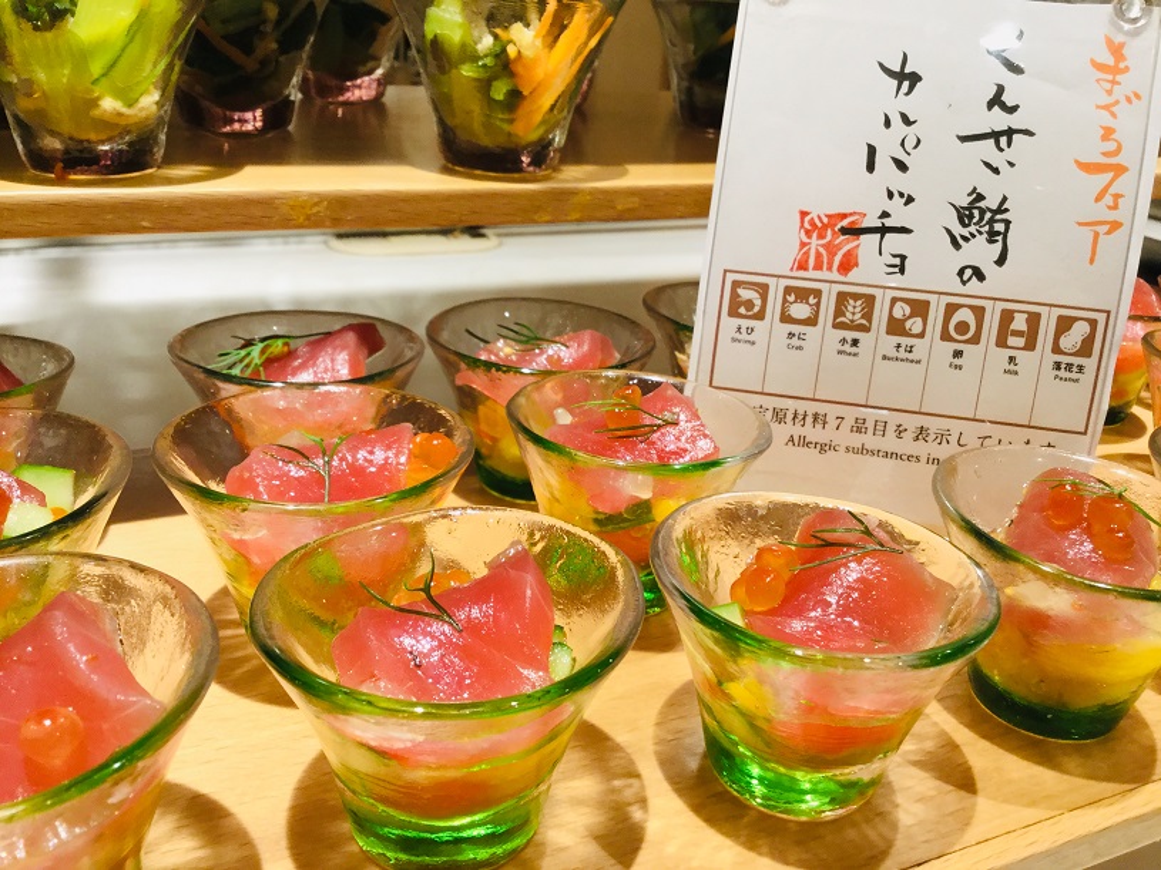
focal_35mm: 31
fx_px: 1040
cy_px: 435
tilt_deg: -24.1
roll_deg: -4.9
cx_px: 580
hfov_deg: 58.4
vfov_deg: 45.4
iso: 50
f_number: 2.4
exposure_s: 1/30
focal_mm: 3.3
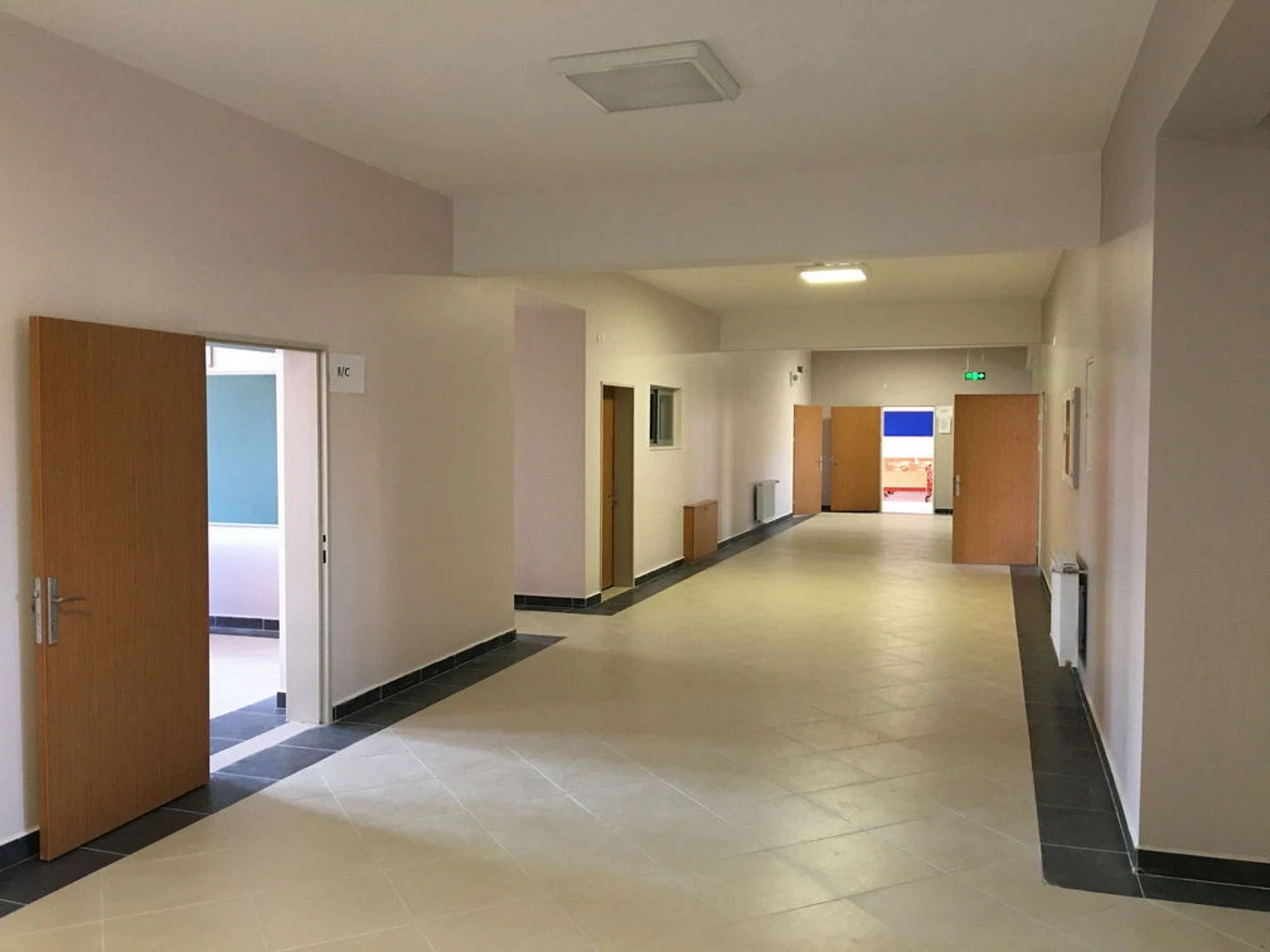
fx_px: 1064
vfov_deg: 48.2
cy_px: 476
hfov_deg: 61.7
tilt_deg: -0.2
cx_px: 635
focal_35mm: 29
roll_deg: +0.1
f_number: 2.2
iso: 80
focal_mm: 4.15
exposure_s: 1/17
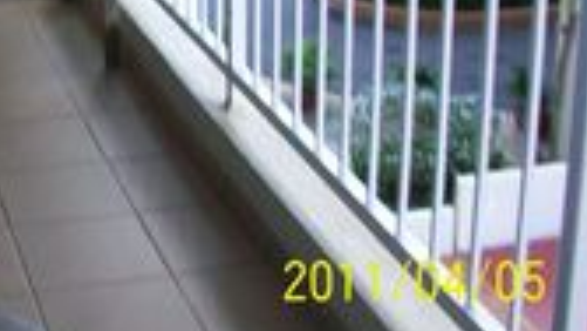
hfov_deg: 25.8
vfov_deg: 15.0
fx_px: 1199
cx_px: -35
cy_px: -95
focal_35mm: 77
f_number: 2.8
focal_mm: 5.7
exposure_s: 1/80
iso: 120
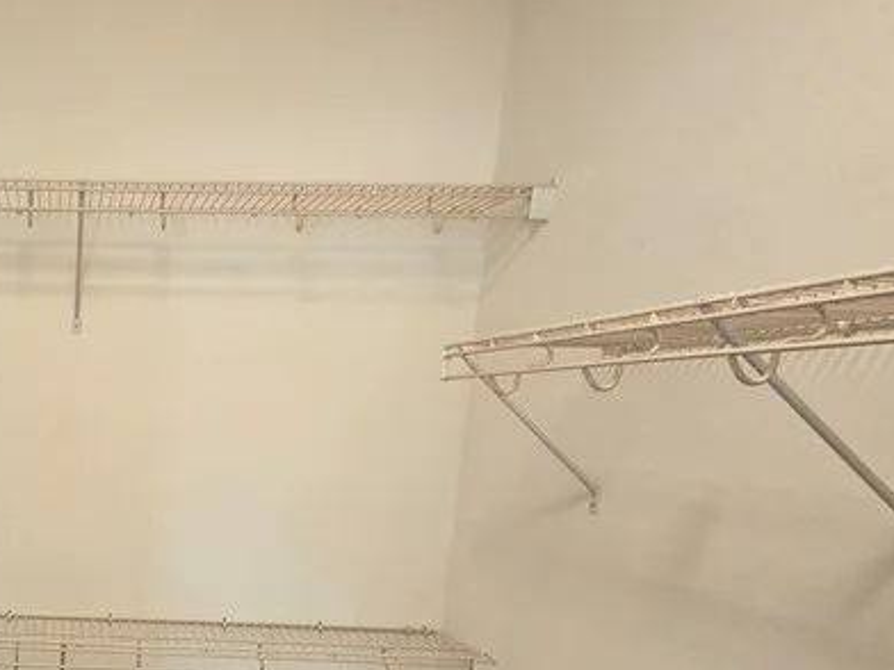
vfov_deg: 39.3
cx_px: 2
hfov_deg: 45.6
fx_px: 878
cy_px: 583
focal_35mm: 34
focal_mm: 2.2
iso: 200
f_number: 2.2
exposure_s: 1/60
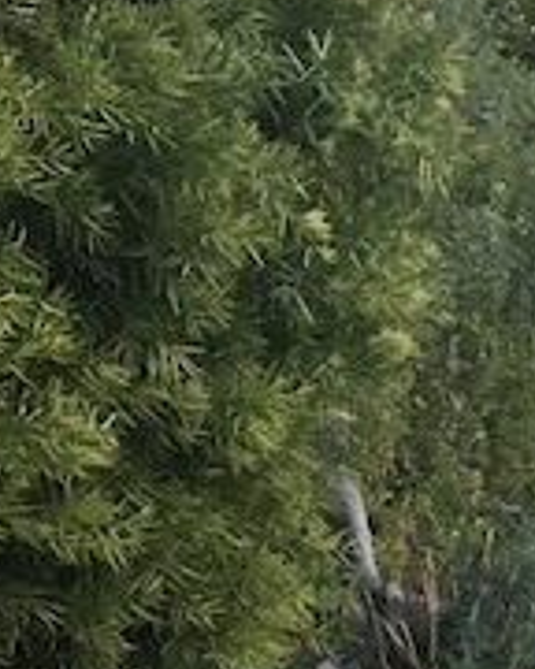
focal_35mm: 126
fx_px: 2494
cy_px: 1056
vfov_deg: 14.1
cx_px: 1248
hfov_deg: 10.6
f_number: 2.2
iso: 32
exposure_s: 1/30
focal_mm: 4.15
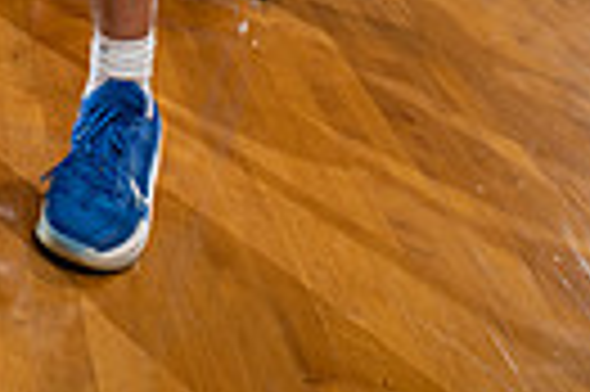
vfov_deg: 11.2
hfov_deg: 19.4
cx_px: 41
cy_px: -541
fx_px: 1686
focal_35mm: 103
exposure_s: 1/125
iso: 400
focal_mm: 30
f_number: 4
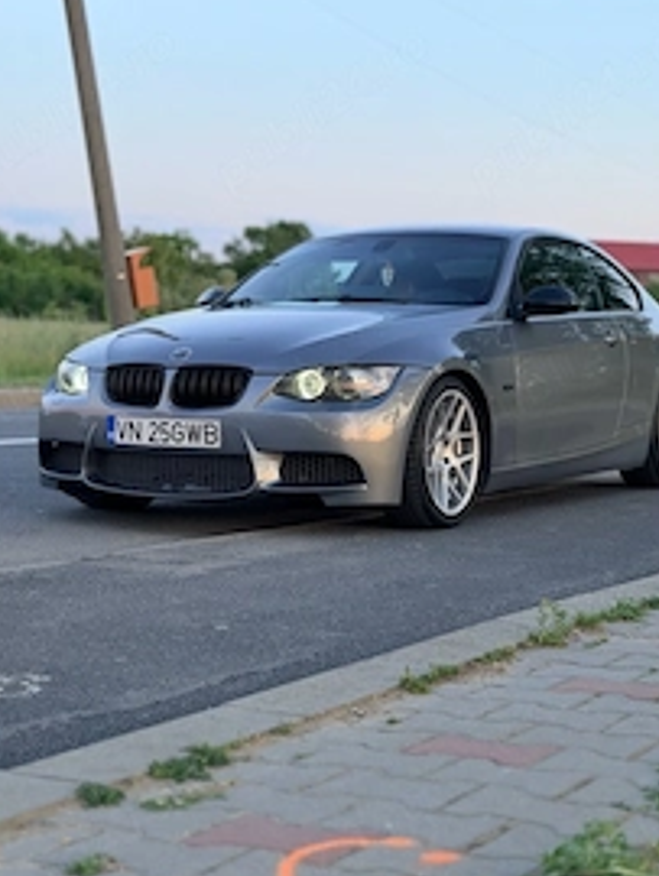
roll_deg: -2.4
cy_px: 402
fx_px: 1799
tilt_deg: -1.4
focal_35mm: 71
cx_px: 386
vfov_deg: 27.4
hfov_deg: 20.7
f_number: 1.78
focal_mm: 6.76
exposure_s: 1/88
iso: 160
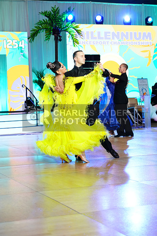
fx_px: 484
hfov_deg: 18.4
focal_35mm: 74
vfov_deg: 27.3
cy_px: 118
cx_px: 78
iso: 2500
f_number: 4
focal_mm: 74
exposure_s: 1/400
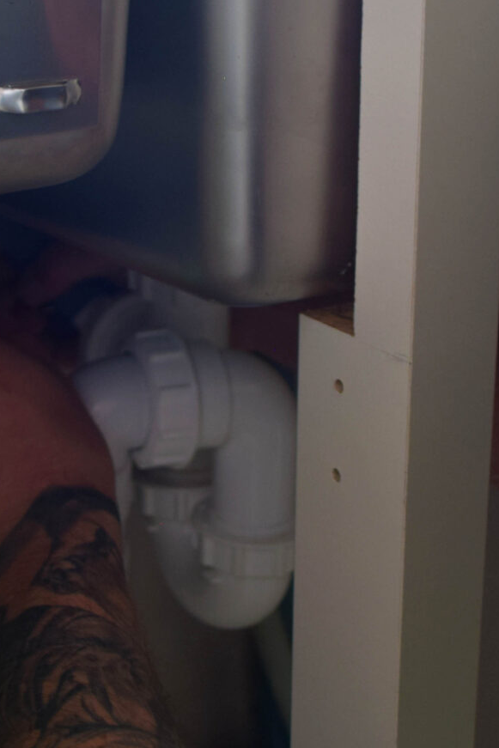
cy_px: 260
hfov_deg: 14.1
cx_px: 246
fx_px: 2016
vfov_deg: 21.0
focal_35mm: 97
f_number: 3.8
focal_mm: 22
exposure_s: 1/40
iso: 400
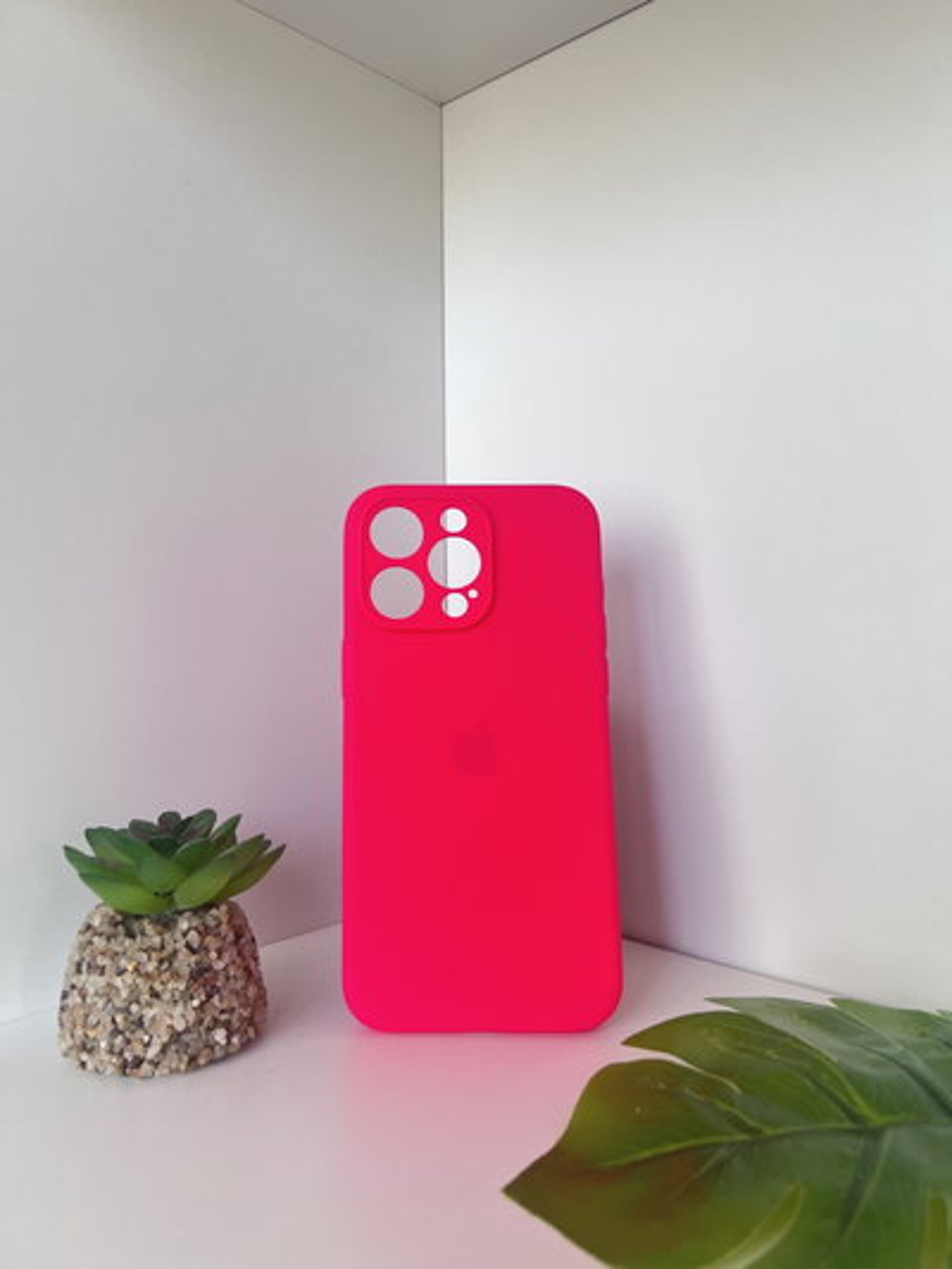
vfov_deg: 67.3
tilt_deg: -2.2
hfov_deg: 53.1
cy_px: 634
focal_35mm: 26
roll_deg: +1.9
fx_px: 953
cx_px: 476
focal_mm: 5.7
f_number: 1.5
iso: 125
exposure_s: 1/106
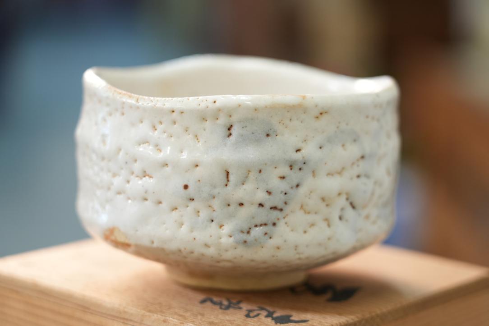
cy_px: 163
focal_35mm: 105
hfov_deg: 19.5
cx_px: 244
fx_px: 1426
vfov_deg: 13.0
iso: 1600
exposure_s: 1/125
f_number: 4
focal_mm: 105
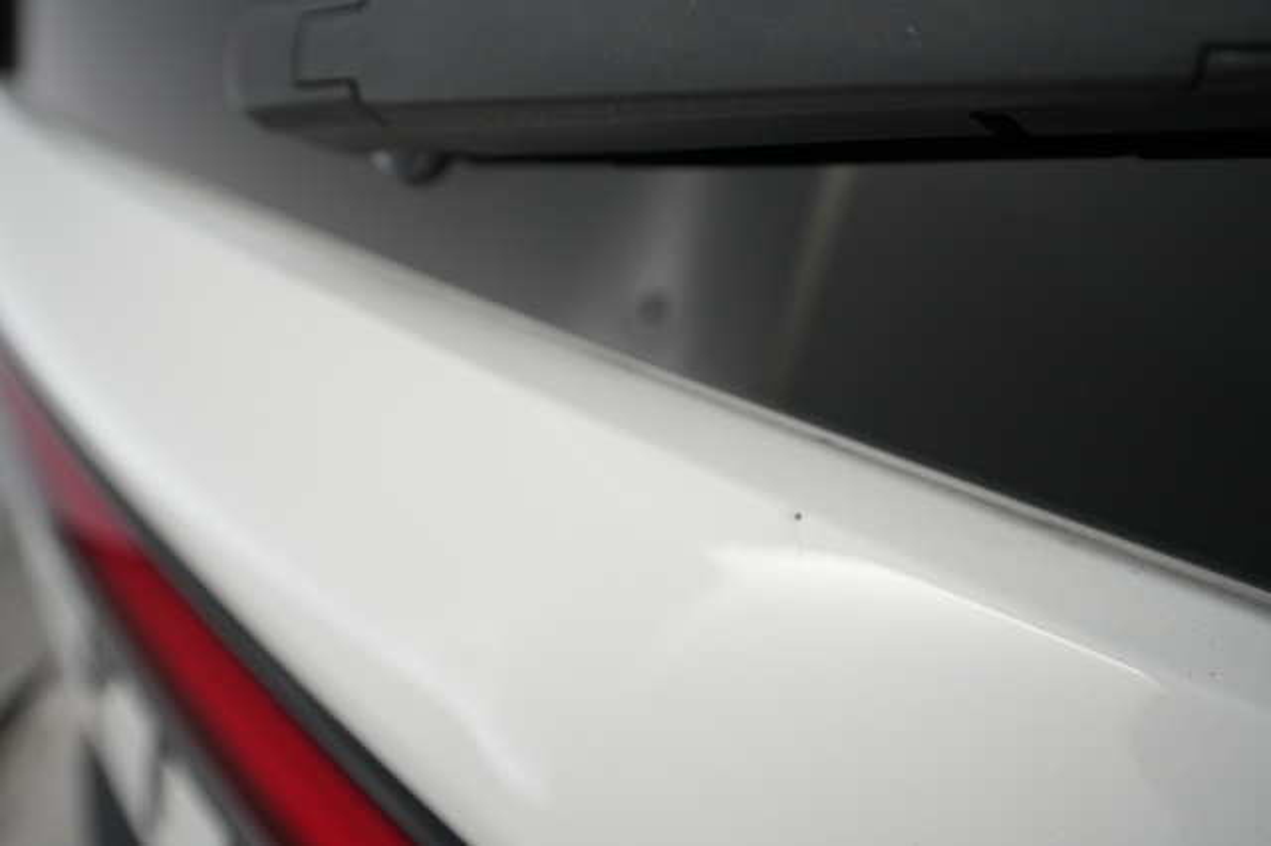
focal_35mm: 28
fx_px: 988
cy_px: 423
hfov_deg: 65.5
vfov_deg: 46.4
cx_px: 636
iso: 1600
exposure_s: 1/100
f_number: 5.6
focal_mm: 28
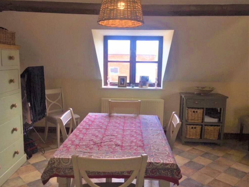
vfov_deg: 46.8
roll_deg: -0.8
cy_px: 95
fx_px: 216
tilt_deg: -10.4
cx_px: 121
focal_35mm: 30
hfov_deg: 60.0
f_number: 2.2
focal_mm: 4.15
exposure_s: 1/74
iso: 25
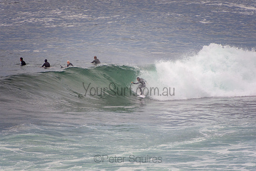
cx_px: 128
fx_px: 4267
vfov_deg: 2.3
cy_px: 86
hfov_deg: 3.4
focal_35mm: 600
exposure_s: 1/800
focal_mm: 400
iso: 560
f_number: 5.6
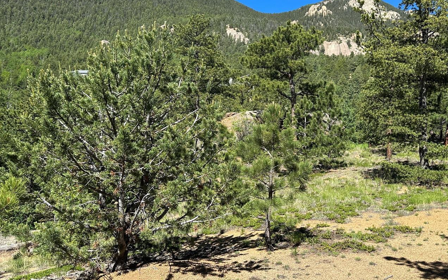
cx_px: 265
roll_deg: -1.1
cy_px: 123
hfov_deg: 59.2
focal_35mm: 32
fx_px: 391
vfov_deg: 39.4
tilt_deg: +3.3
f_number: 1.78
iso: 80
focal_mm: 6.86
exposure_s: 1/2660
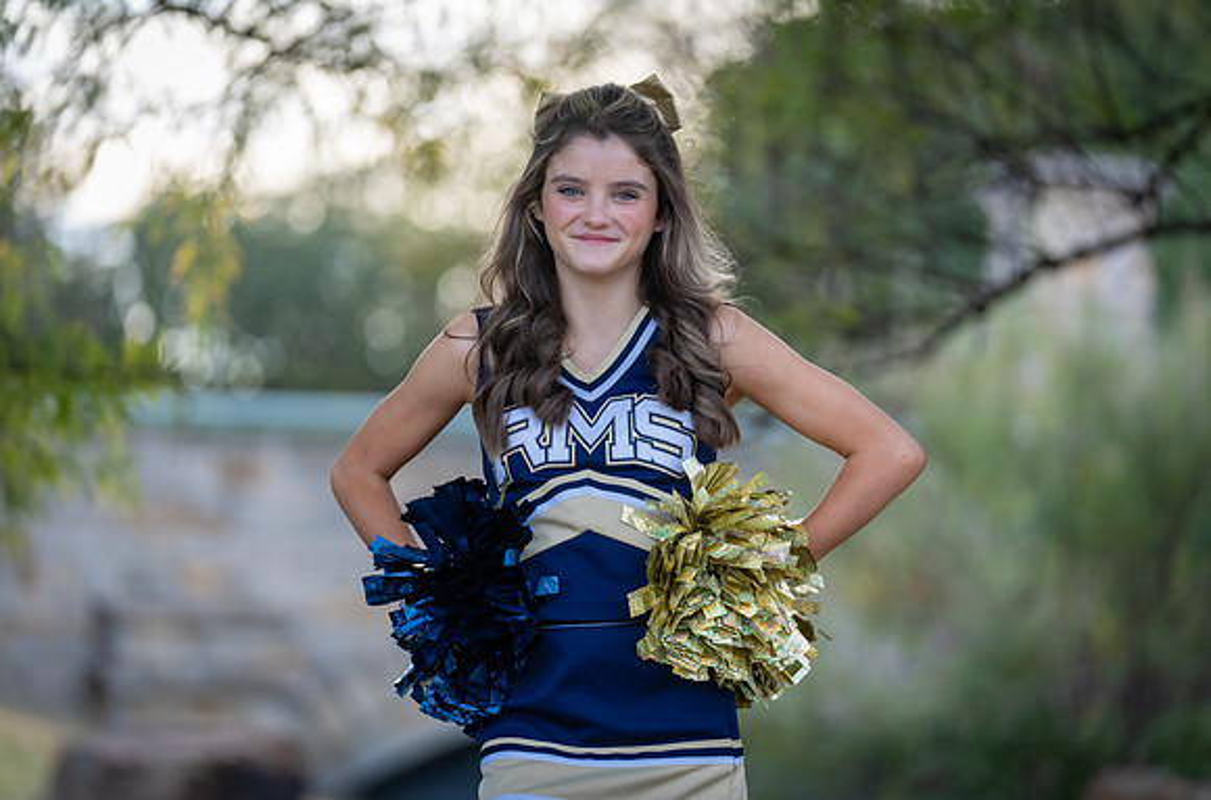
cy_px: 382
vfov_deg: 8.4
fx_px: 5467
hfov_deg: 12.6
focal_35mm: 163
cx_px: 585
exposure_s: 1/320
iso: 200
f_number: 2.8
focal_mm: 154
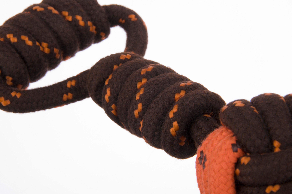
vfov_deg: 8.7
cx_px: 146
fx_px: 1276
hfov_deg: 13.1
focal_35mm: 158
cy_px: 97
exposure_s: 1/125
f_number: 22
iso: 125
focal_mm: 105
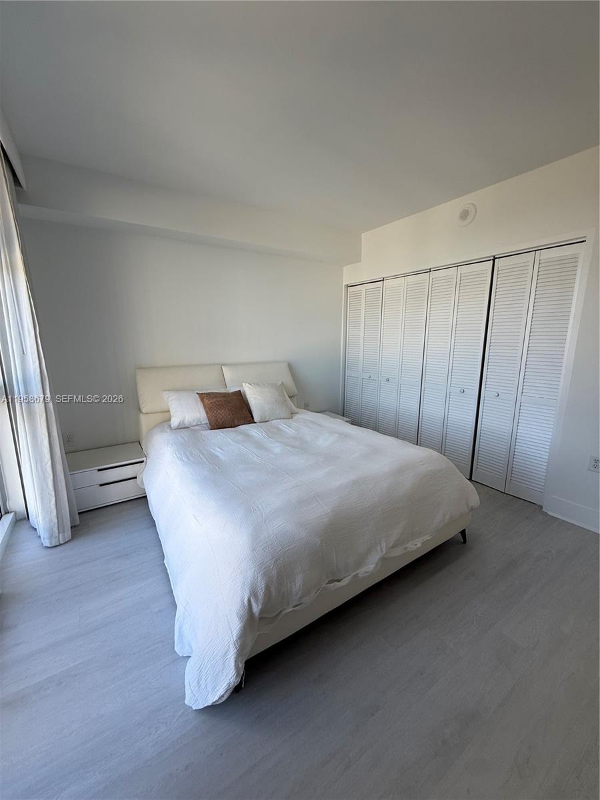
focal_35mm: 14
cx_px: 300
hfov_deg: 85.7
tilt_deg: -8.9
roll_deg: -0.3
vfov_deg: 102.1
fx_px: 324
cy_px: 400
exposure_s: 1/99
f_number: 2.2
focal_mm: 2.22
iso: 50
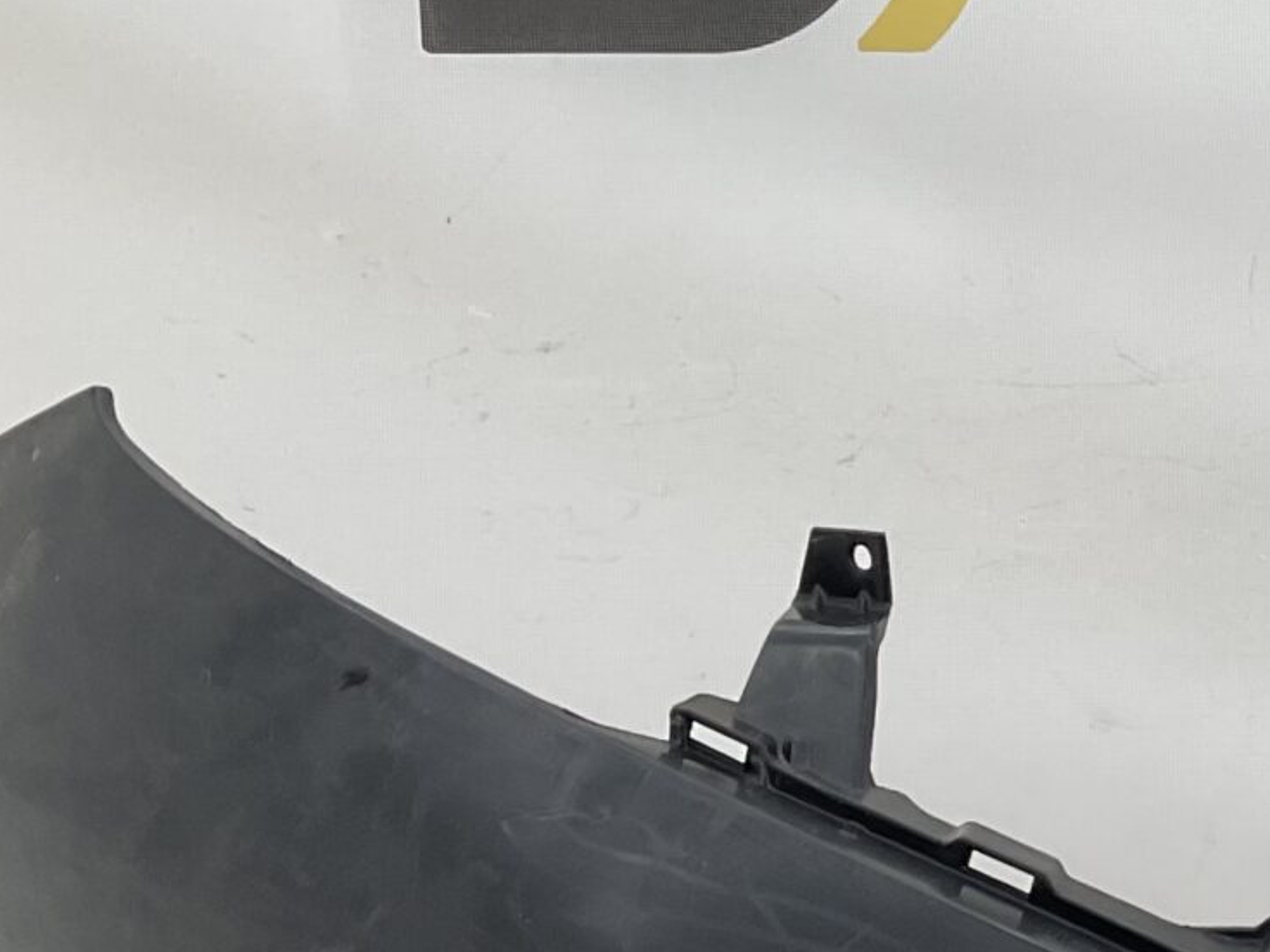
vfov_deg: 14.6
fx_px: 3705
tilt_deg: -8.4
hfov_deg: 17.6
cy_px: 734
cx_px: 1871
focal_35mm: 101
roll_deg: -1.5
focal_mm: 3
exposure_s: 1/152
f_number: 1.8
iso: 16
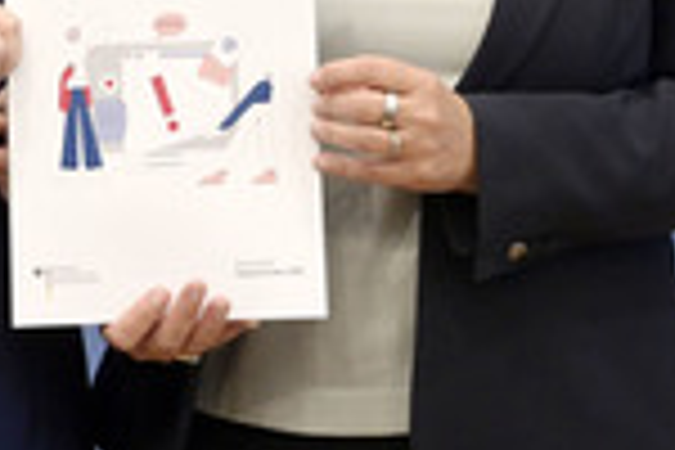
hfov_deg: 11.0
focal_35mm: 186
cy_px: -158
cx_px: 101
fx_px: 3487
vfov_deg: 7.3
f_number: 8
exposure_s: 1/320
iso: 5000
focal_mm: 62
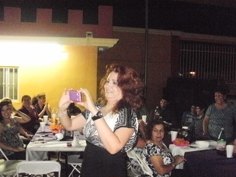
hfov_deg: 51.4
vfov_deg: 39.7
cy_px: 88
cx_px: 118
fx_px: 245
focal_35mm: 36
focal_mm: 6.3
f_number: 3.5
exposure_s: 1/30
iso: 1600
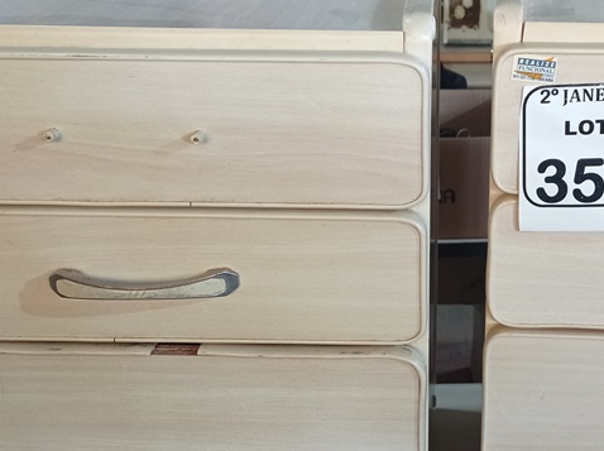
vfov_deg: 24.0
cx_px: 423
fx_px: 1045
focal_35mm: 60
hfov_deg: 31.9
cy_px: 359
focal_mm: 4.7
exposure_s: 1/30
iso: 185
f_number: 1.79
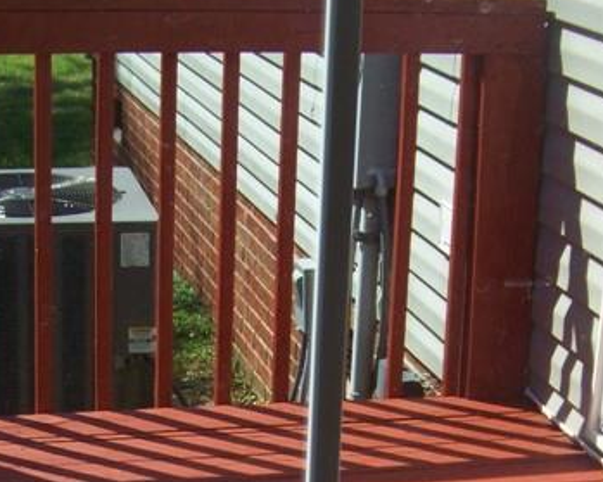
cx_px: 311
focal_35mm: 103
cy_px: 608
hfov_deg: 18.6
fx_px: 1838
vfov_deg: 14.4
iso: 69
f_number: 2.8
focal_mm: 5.85
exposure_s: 1/1000
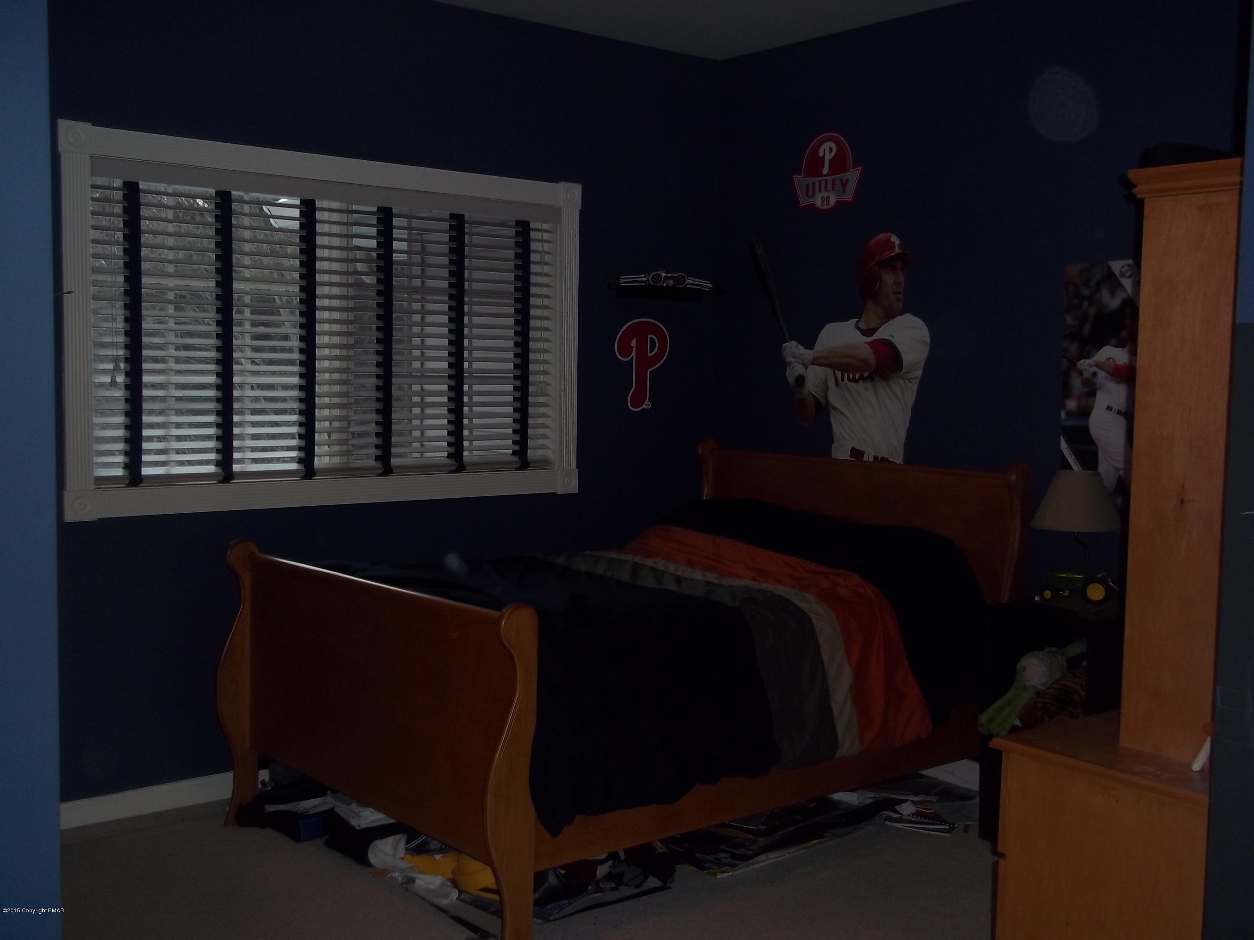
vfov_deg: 39.7
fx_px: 1304
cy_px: 470
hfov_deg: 51.4
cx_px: 627
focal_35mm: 36
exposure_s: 1/30
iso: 80
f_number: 3.1
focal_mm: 6.5
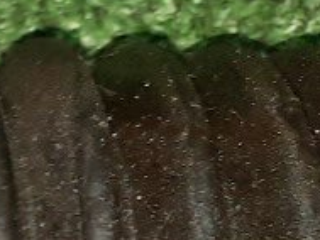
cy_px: 465
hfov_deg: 8.0
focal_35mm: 190
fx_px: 1758
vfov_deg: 7.5
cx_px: -808
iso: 324
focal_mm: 4.6
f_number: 2
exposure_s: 1/25
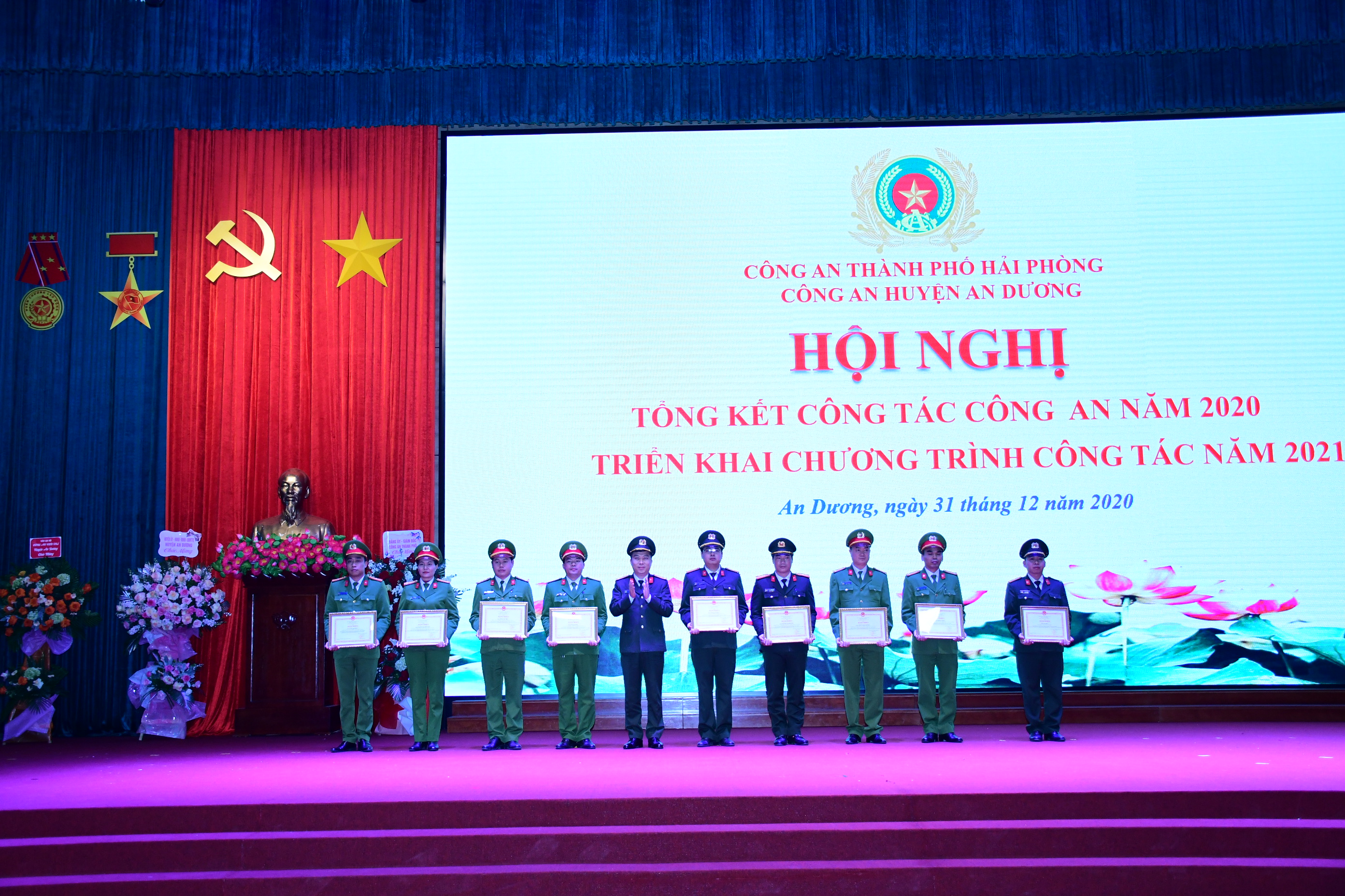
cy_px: 448
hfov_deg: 53.1
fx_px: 1345
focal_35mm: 36
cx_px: 672
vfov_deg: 36.9
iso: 1250
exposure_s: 1/200
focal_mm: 24
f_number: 4
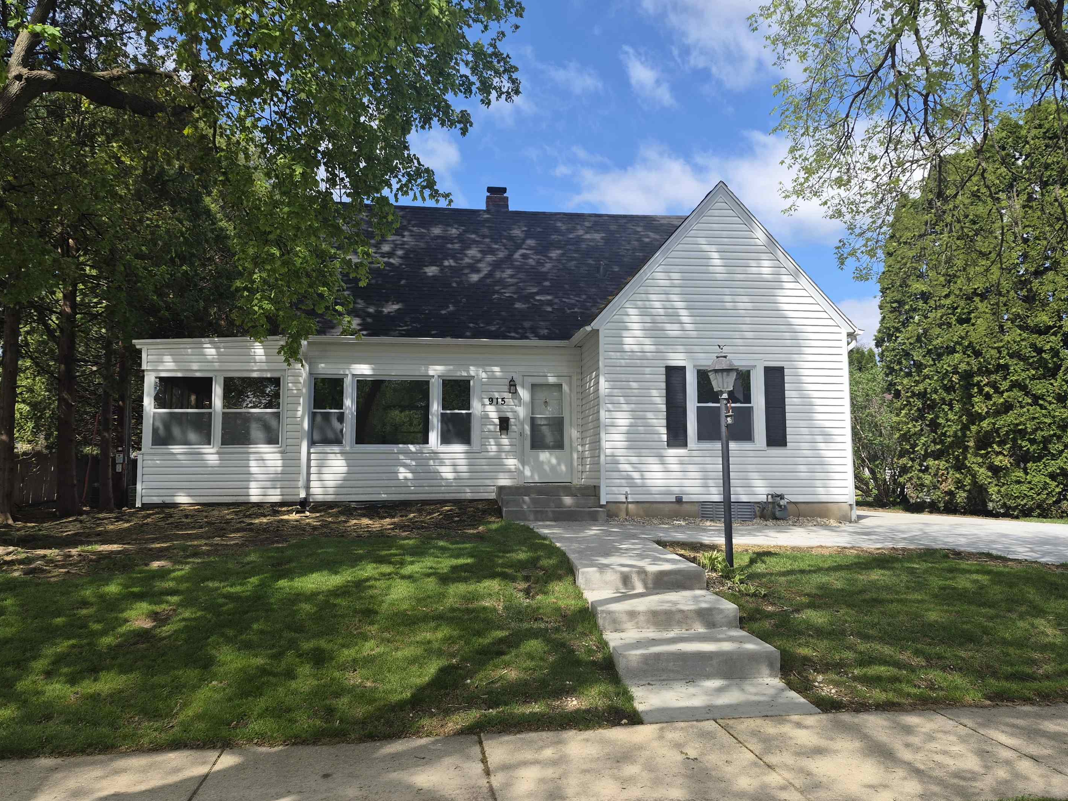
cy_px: 393
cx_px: 525
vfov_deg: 54.9
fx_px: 771
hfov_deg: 69.4
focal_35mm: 25
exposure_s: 1/2728
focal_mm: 5.4
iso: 80
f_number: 1.8
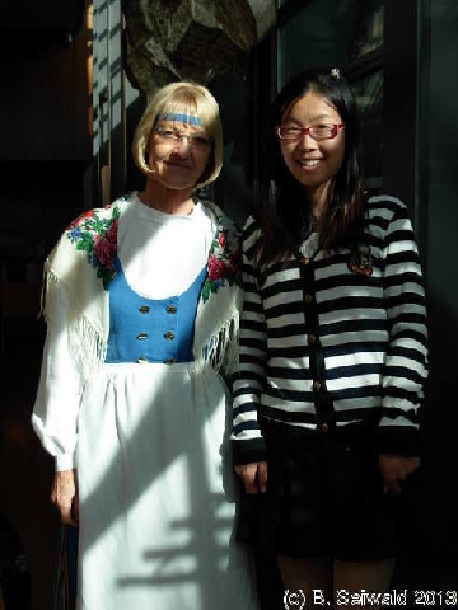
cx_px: 229
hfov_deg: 25.2
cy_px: 305
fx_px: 1023
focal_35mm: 58
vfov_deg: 33.2
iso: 79
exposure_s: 1/197
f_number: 3.3
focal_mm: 9.5
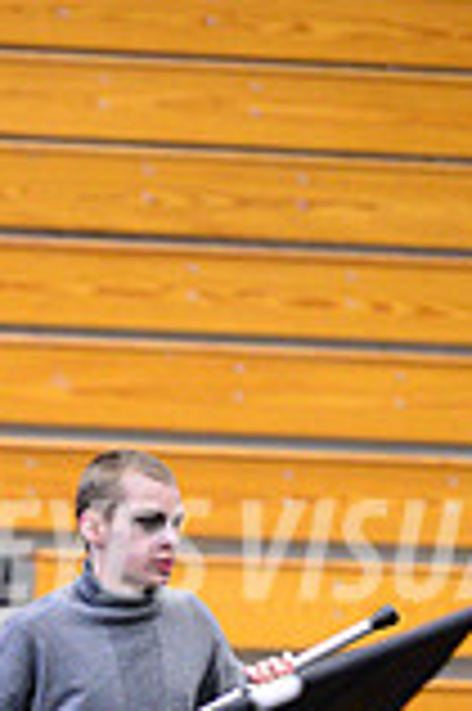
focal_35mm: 497
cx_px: 16
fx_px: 9795
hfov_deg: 2.8
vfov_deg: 4.1
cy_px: 882
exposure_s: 1/320
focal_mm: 175
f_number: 2.8
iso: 8000
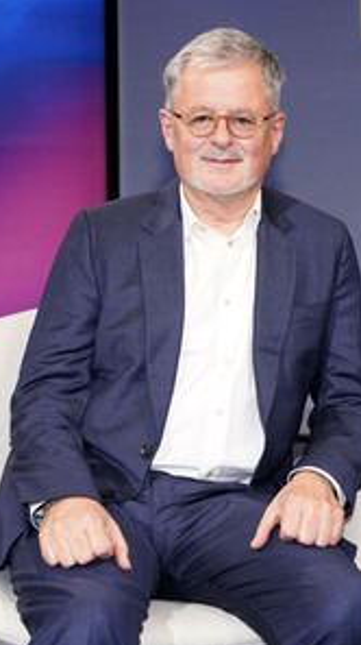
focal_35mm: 67
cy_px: 325
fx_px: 1143
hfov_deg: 17.9
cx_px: 212
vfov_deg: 31.5
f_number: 5
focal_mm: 42
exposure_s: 1/125
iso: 2000
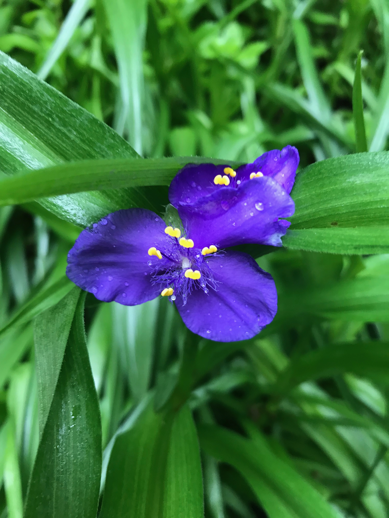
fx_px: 420
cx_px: 194
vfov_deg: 63.4
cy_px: 259
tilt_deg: -30.9
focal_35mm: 28
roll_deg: -2.0
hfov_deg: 49.7
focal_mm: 3.99
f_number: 1.8
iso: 40
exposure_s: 1/24
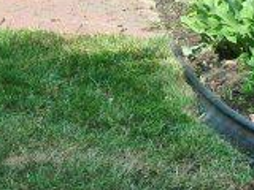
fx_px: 1284
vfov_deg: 8.1
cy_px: -171
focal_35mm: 175
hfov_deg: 11.1
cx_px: 305
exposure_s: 1/283
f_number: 3.9
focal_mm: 6.9
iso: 50
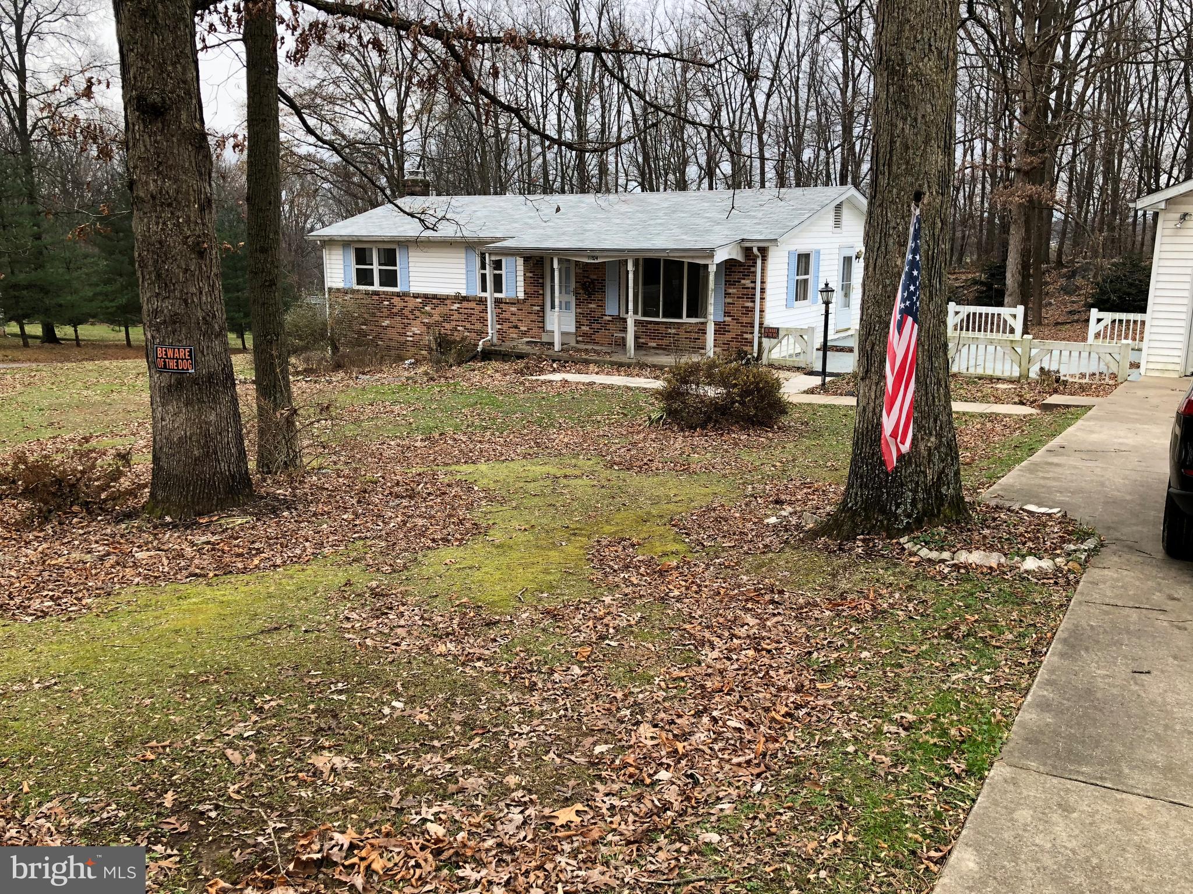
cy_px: 447
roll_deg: -0.2
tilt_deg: -13.5
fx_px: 965
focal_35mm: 28
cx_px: 596
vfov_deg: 49.7
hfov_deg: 63.4
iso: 25
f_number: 1.8
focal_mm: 3.99
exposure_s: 1/120
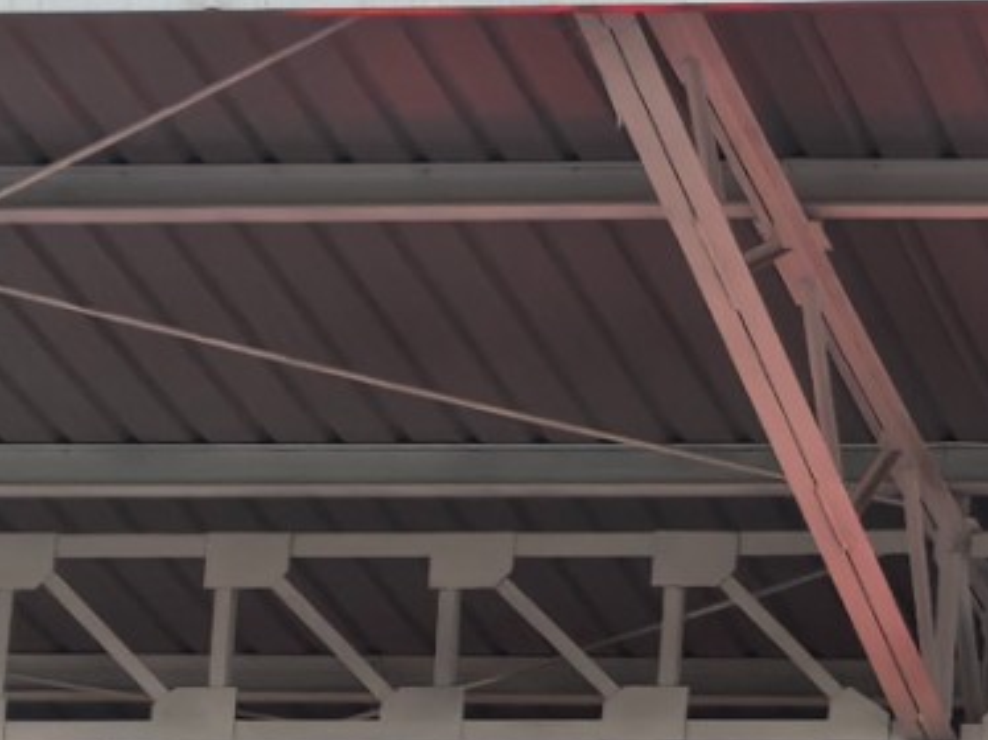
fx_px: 5220
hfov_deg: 9.8
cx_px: 2203
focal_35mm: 183
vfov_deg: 7.7
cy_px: 1582
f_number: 2
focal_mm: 5.75
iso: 50
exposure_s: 1/100
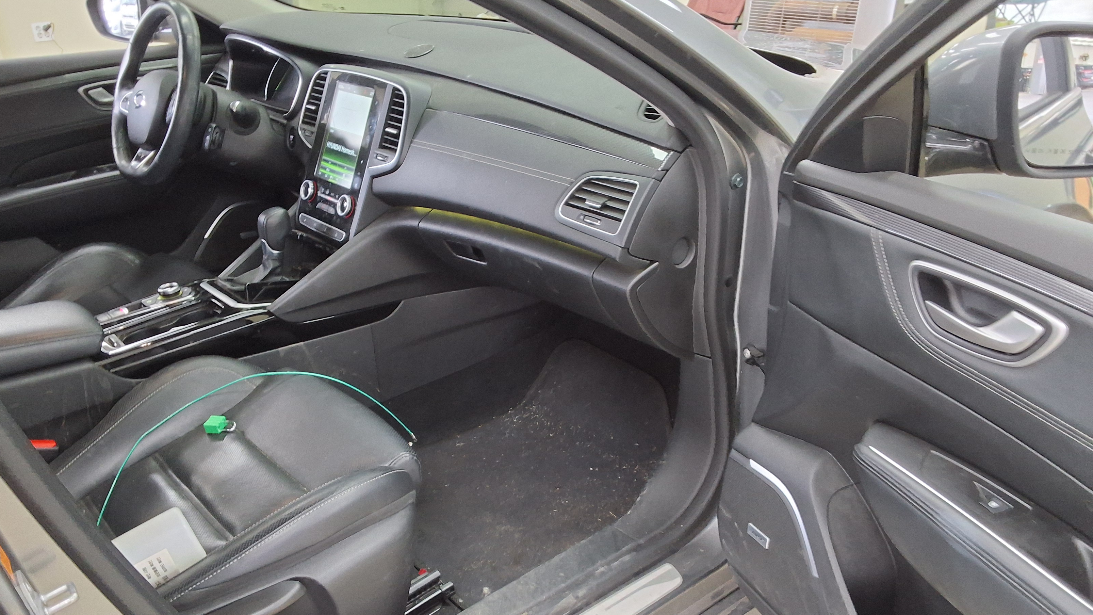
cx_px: 540
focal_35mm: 31
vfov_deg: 37.5
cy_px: 398
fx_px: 898
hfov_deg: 62.6
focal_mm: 2.91
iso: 160
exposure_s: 1/40
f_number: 1.9
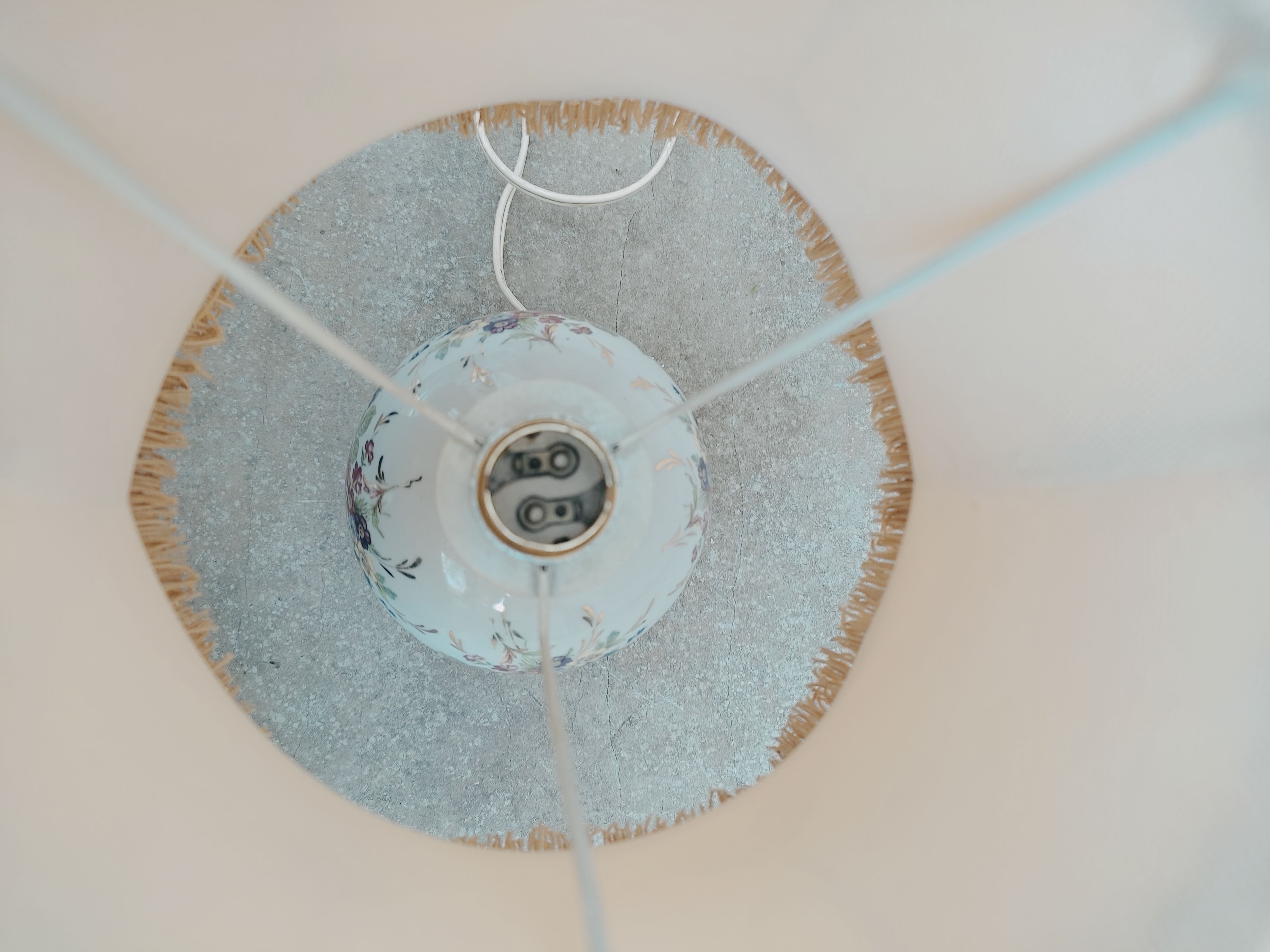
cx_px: 635
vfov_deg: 53.1
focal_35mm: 26
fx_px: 954
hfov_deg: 67.3
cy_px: 476
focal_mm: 4.74
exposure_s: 1/33
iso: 112
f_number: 1.79
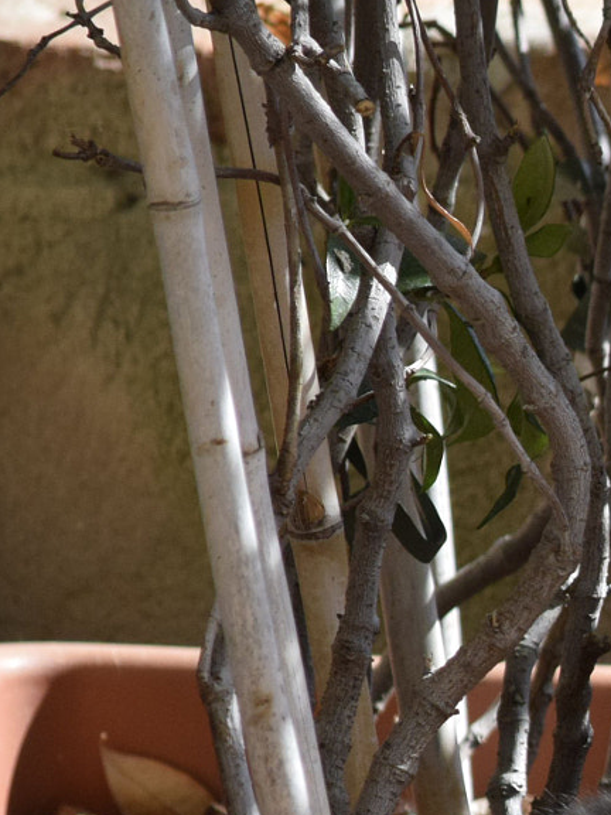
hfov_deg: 1.2
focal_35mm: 1230
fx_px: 28947
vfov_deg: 1.6
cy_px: 725
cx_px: 1174
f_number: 5.6
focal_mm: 240
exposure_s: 1/2000
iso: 800
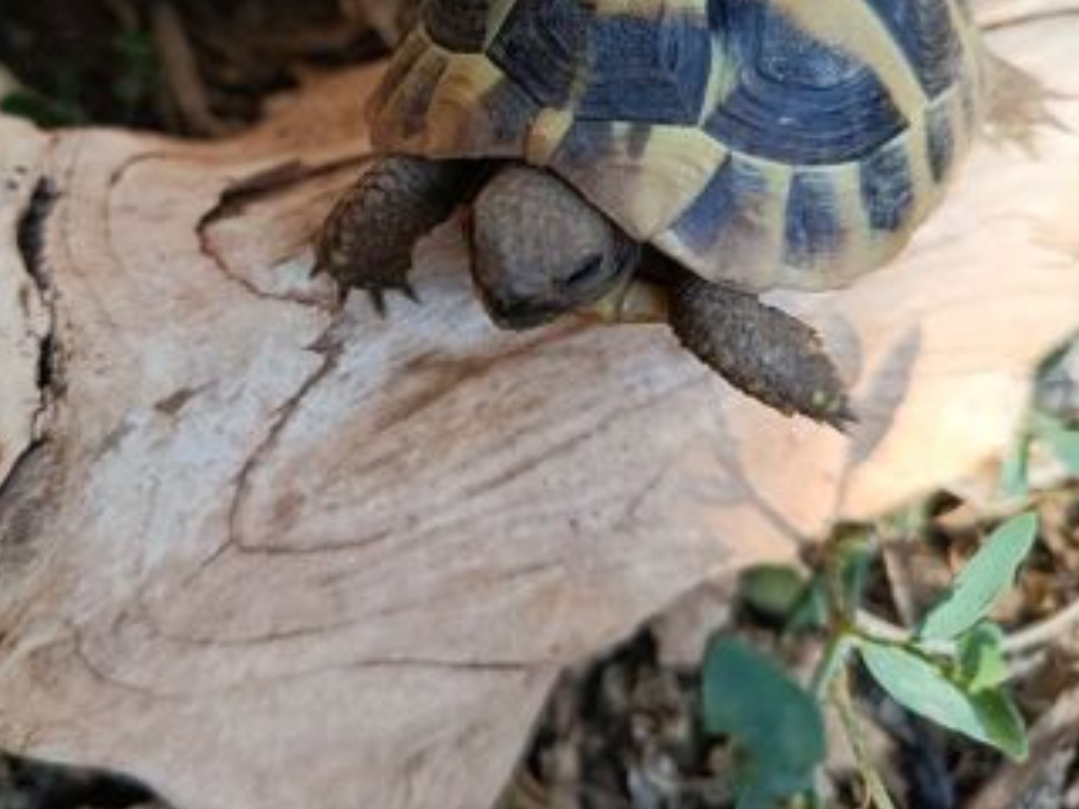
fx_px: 1122
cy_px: 206
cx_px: 435
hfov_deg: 51.0
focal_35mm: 36
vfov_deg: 38.7
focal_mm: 5.24
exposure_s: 1/100
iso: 76
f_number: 1.7
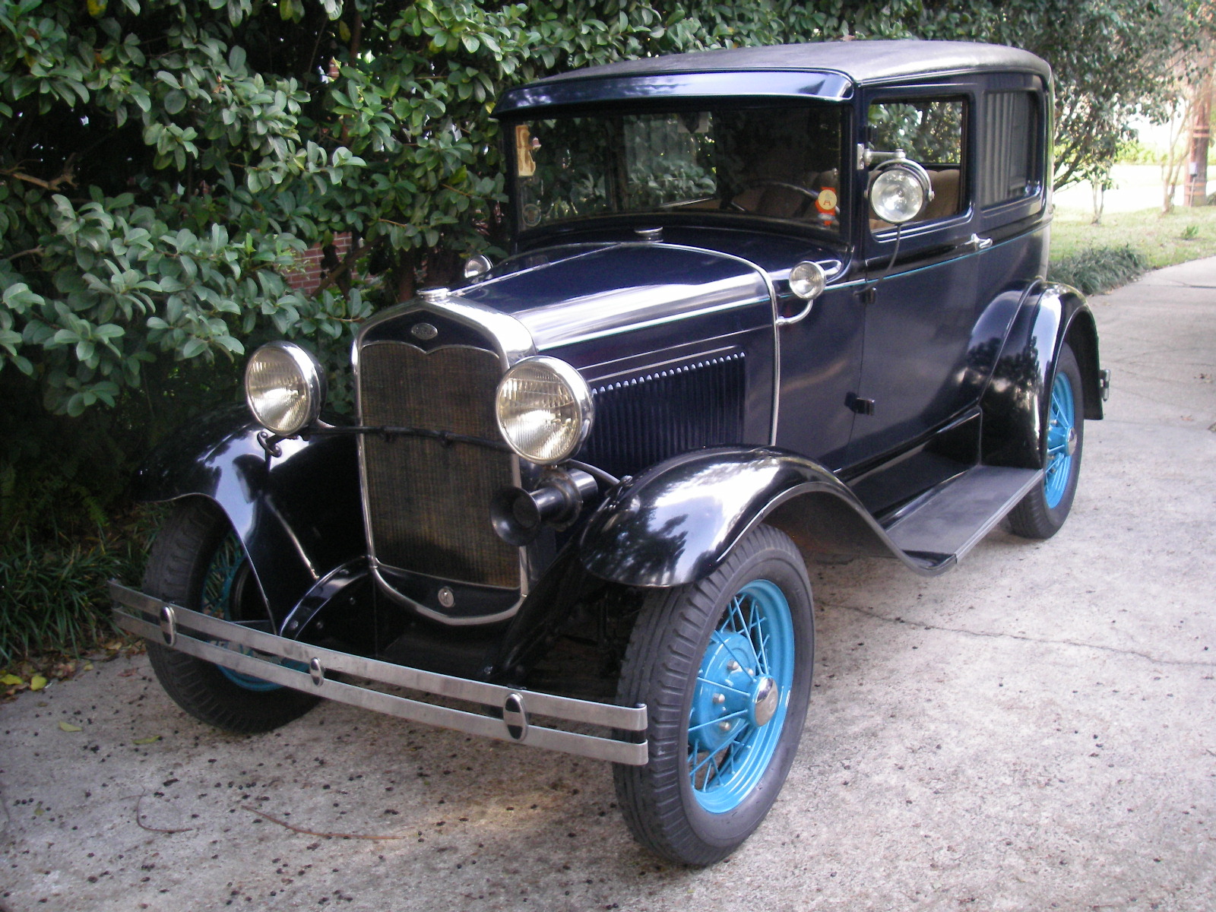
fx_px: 1335
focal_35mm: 38
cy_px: 456
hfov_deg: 49.0
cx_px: 608
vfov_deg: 37.7
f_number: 3.3
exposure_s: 1/50
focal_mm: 6.3
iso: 200
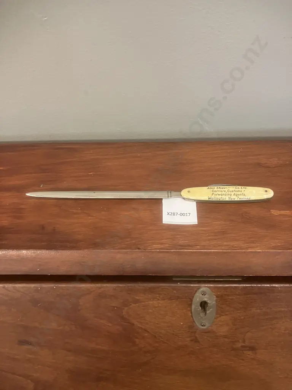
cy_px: 195
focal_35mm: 28
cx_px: 146
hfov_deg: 49.7
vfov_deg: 63.4
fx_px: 315
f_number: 1.8
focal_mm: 3.99
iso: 250
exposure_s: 1/33
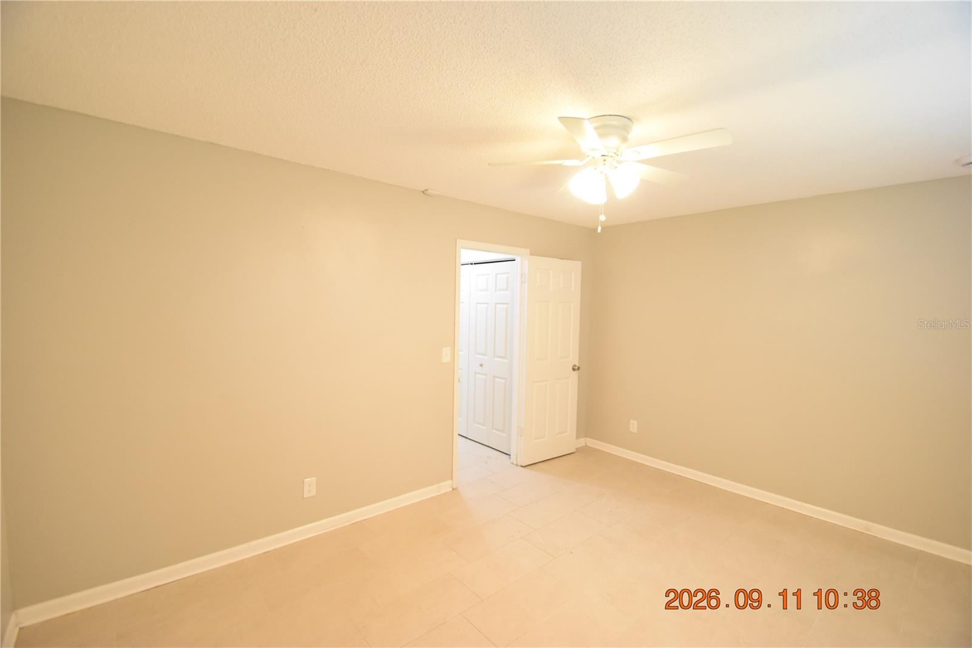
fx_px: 405
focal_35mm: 15
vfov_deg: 77.3
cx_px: 486
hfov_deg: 100.4
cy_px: 324
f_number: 3.5
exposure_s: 1/60
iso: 1800
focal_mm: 10
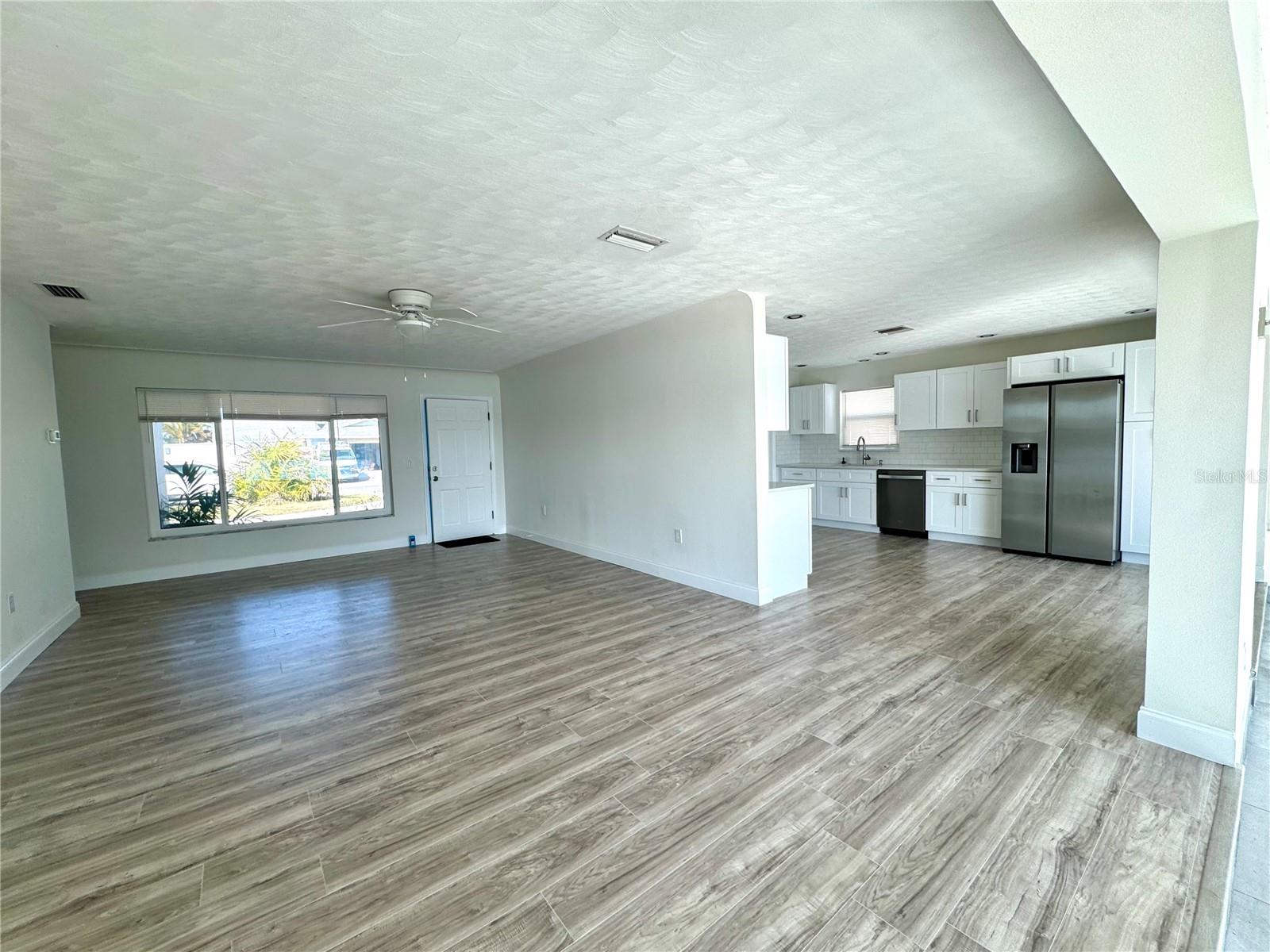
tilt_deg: -3.6
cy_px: 476
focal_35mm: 14
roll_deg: +1.5
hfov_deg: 102.1
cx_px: 635
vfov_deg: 85.7
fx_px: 514
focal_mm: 2.22
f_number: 2.2
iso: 40
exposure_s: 1/208
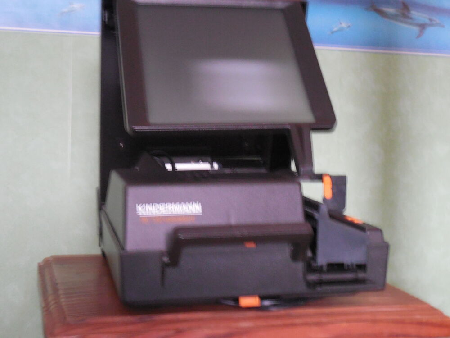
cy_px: 169
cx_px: 225
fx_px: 702
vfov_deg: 27.0
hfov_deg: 35.5
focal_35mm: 54
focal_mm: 9.8
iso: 800
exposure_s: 1
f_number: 4.2
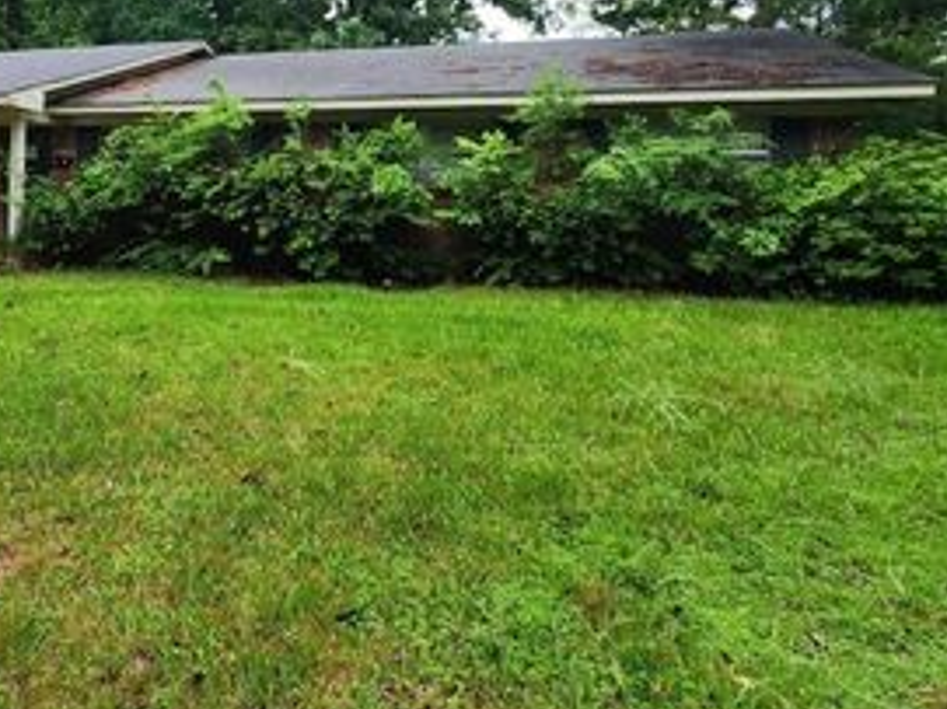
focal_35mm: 24
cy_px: 190
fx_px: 656
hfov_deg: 69.6
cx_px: 318
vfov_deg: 54.5
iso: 50
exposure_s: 1/143
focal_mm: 2.2
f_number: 2.2
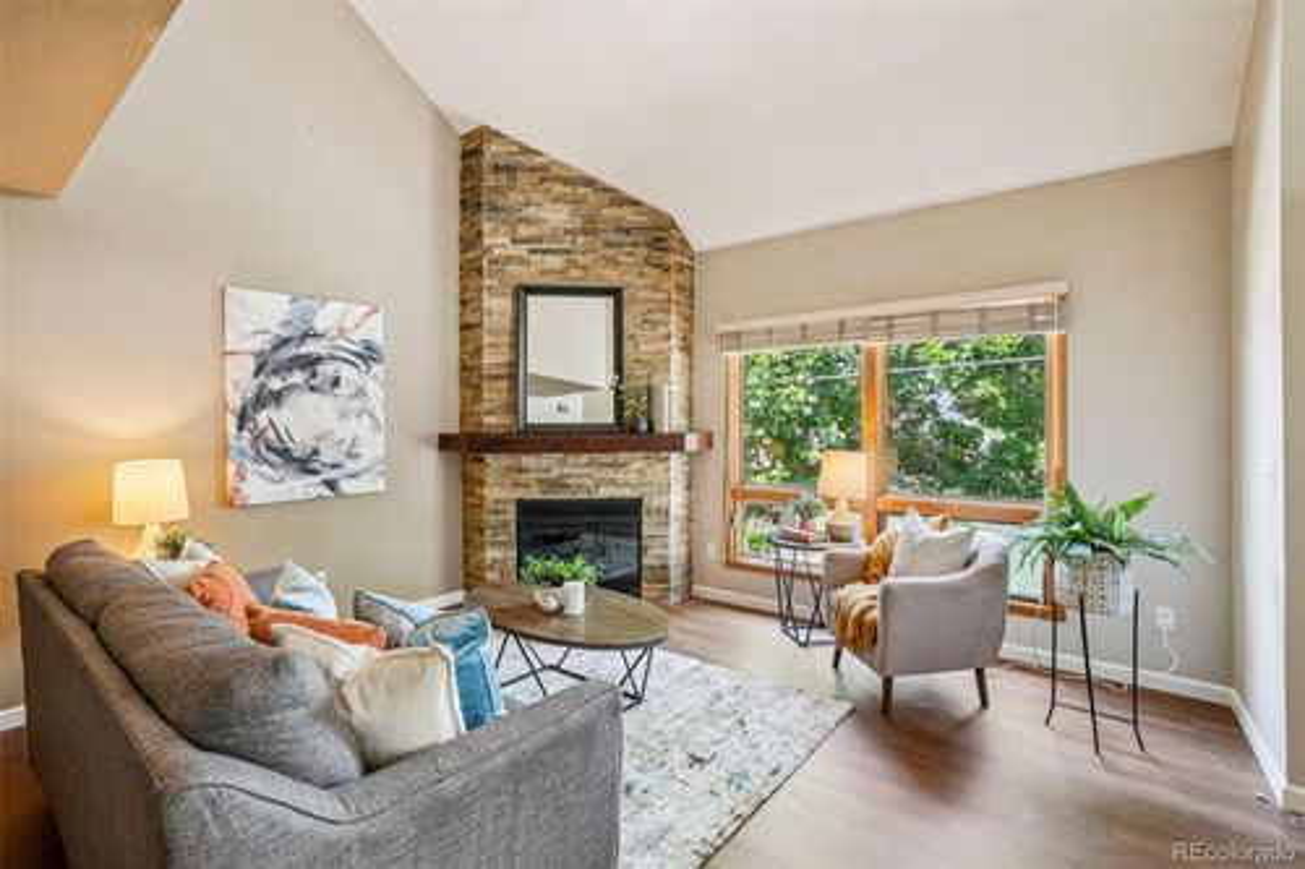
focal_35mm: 15
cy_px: 434
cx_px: 652
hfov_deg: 100.4
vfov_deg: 77.3
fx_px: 544
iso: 400
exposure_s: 1/15
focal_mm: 10
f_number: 8
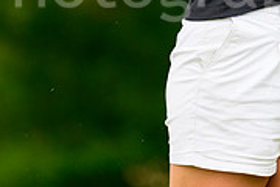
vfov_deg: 1.1
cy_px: -91
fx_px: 9519
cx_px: 176
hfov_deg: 1.7
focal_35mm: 1224
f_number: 5.6
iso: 1600
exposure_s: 1/1600
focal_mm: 380
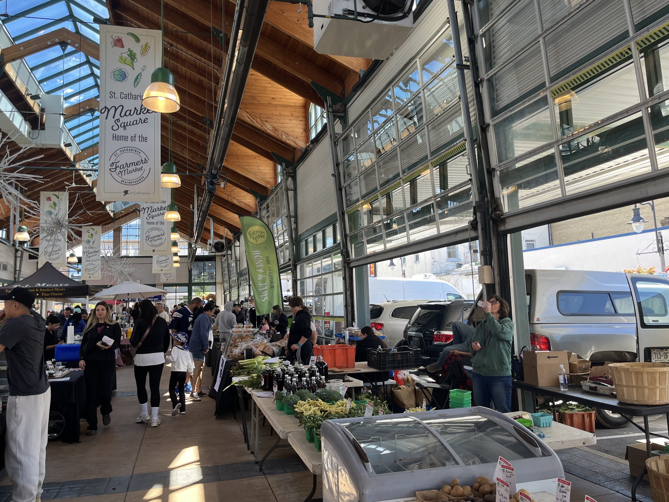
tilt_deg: +7.4
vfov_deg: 51.3
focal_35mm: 27
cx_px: 324
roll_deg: +1.6
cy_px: 243
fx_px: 522
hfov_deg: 65.3
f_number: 1.6
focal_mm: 5.1
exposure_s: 1/153
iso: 40
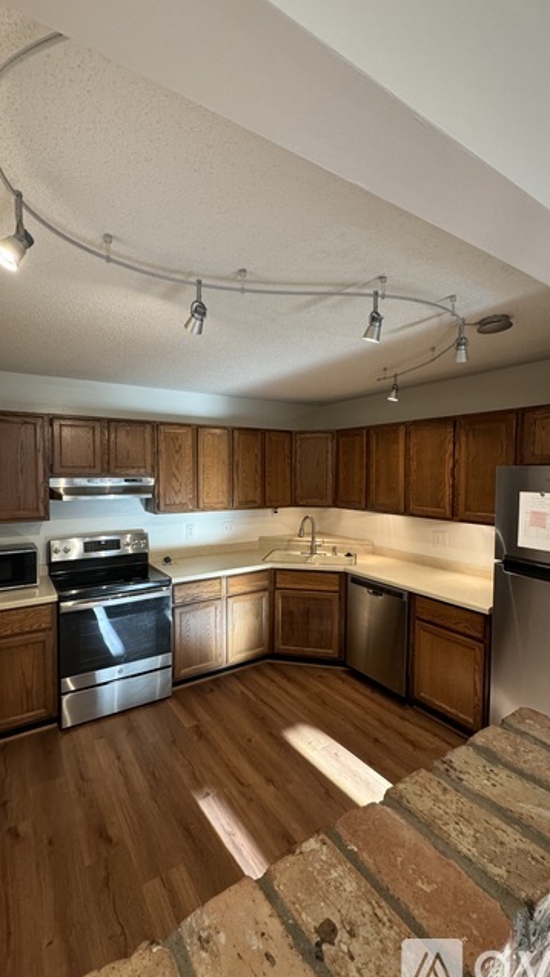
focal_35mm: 16
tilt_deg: -1.7
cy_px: 488
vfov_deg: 99.4
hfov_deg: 67.1
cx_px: 266
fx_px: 415
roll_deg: +0.0
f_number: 2.2
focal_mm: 2.22
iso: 320
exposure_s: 1/120
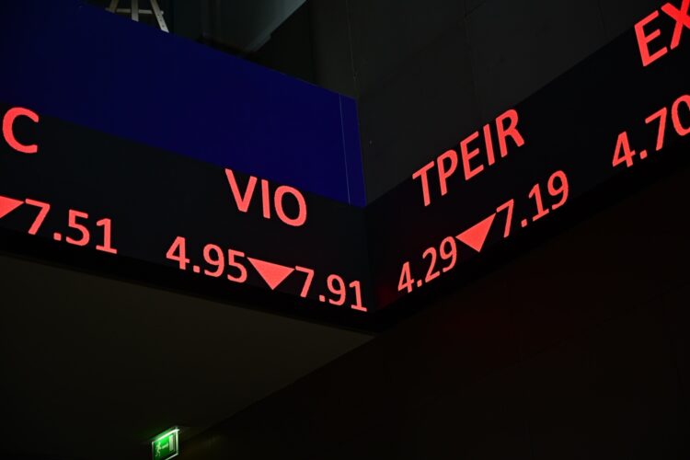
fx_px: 1131
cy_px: 230
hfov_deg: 33.9
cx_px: 345
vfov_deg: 23.0
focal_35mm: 59
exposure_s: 1/250
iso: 640
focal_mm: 59
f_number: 4
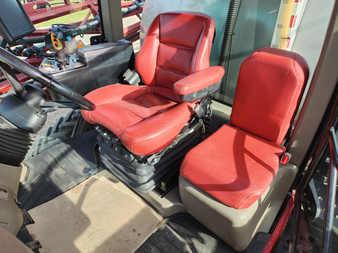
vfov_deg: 58.9
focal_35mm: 23
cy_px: 126
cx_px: 169
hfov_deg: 73.9
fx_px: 225
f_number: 1.8
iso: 20
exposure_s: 1/273
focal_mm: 5.4
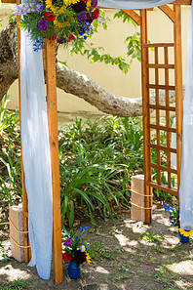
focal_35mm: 53
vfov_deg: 36.9
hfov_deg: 25.5
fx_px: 426
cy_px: 87
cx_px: 97
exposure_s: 1/125
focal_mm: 35
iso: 160
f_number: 2.5
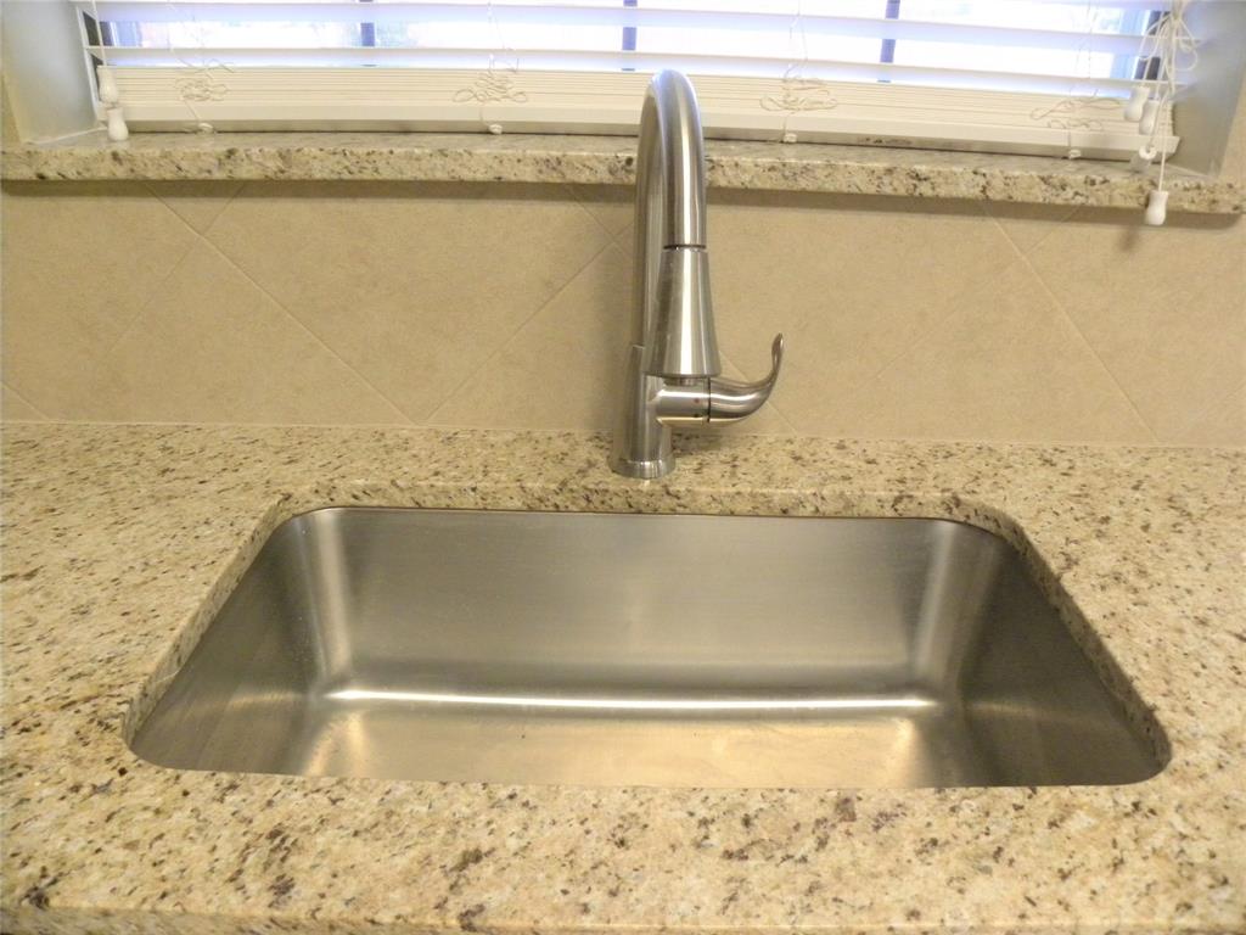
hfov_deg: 67.3
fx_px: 936
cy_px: 468
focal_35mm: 26
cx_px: 623
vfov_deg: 53.1
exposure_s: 1/54.8
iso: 400
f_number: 2.8
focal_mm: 4.6
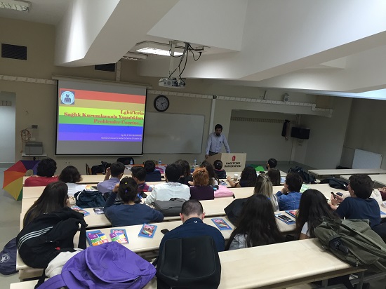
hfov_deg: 61.7
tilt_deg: -10.4
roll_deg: -6.9
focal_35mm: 29
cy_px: 144
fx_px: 323
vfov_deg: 48.2
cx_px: 193
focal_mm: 4.15
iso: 100
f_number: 2.2
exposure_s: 1/33
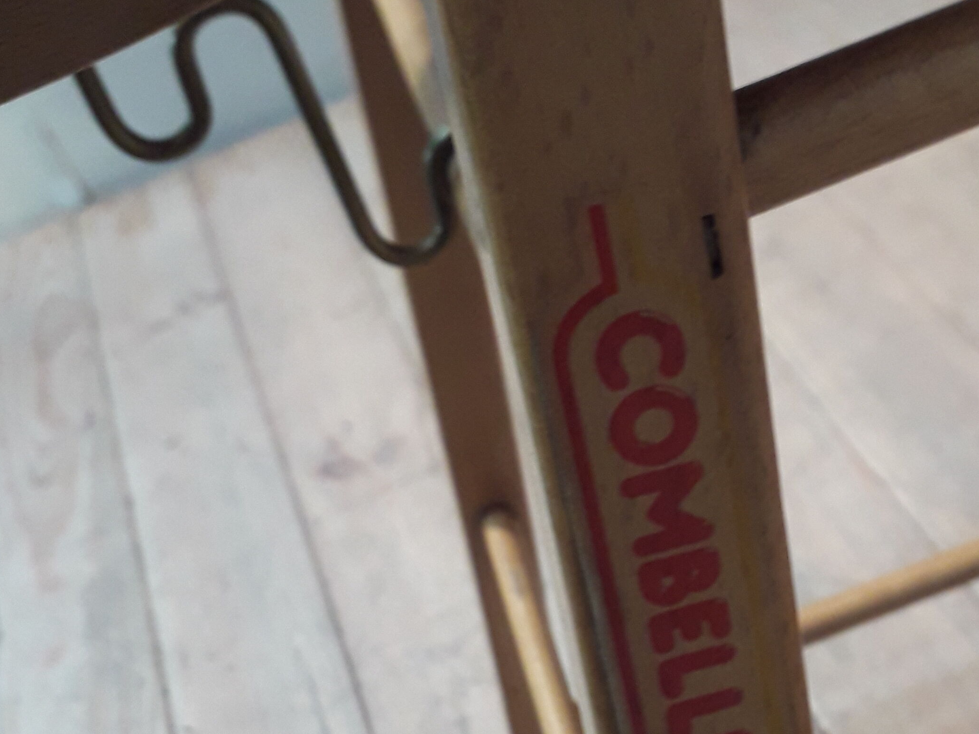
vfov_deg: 26.8
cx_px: 716
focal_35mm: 54
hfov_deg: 34.9
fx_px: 1527
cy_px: 507
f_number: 1.9
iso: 160
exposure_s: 1/50
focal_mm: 3.6
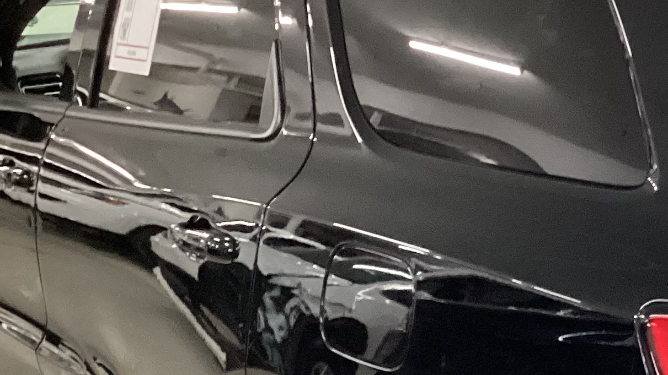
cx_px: 723
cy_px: 374
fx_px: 1612
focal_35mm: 91
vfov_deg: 13.1
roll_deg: +0.3
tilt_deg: -19.7
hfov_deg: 22.2
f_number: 2.4
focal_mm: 3.3
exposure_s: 1/50
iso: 320
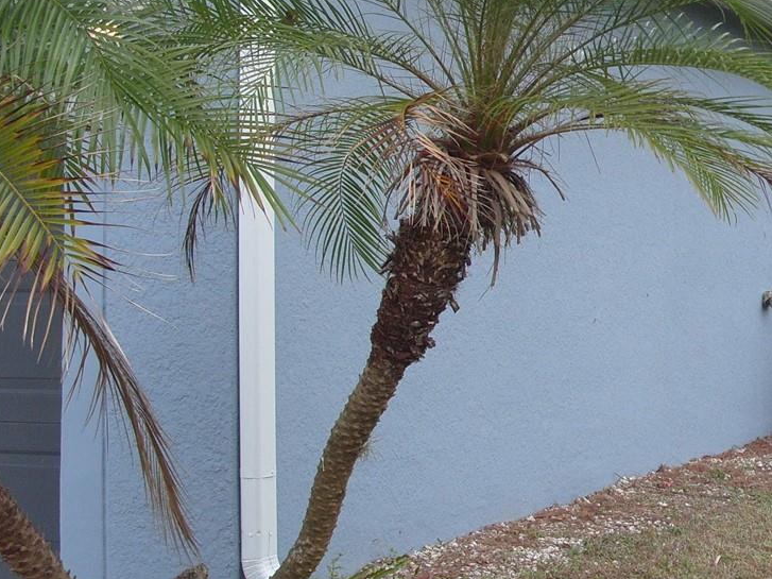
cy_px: 206
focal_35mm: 77
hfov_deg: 24.2
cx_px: 774
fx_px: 1717
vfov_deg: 19.1
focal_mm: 7.8
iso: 80
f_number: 2.8
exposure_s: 1/500
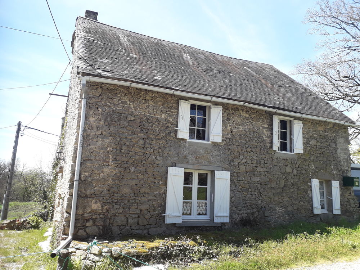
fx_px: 281
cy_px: 135
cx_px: 180
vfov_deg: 51.4
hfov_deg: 65.3
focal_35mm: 27
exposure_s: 1/451
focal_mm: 3.6
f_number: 1.9
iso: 40
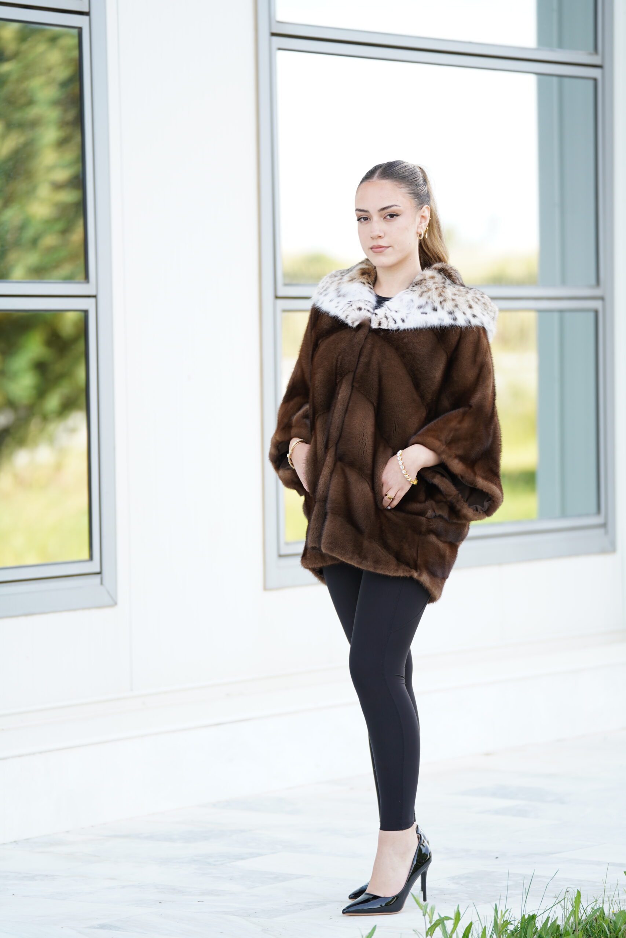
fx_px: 3703
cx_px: 313
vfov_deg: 14.4
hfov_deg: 9.7
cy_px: 469
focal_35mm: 142
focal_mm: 142
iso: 200
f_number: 2.8
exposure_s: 1/250
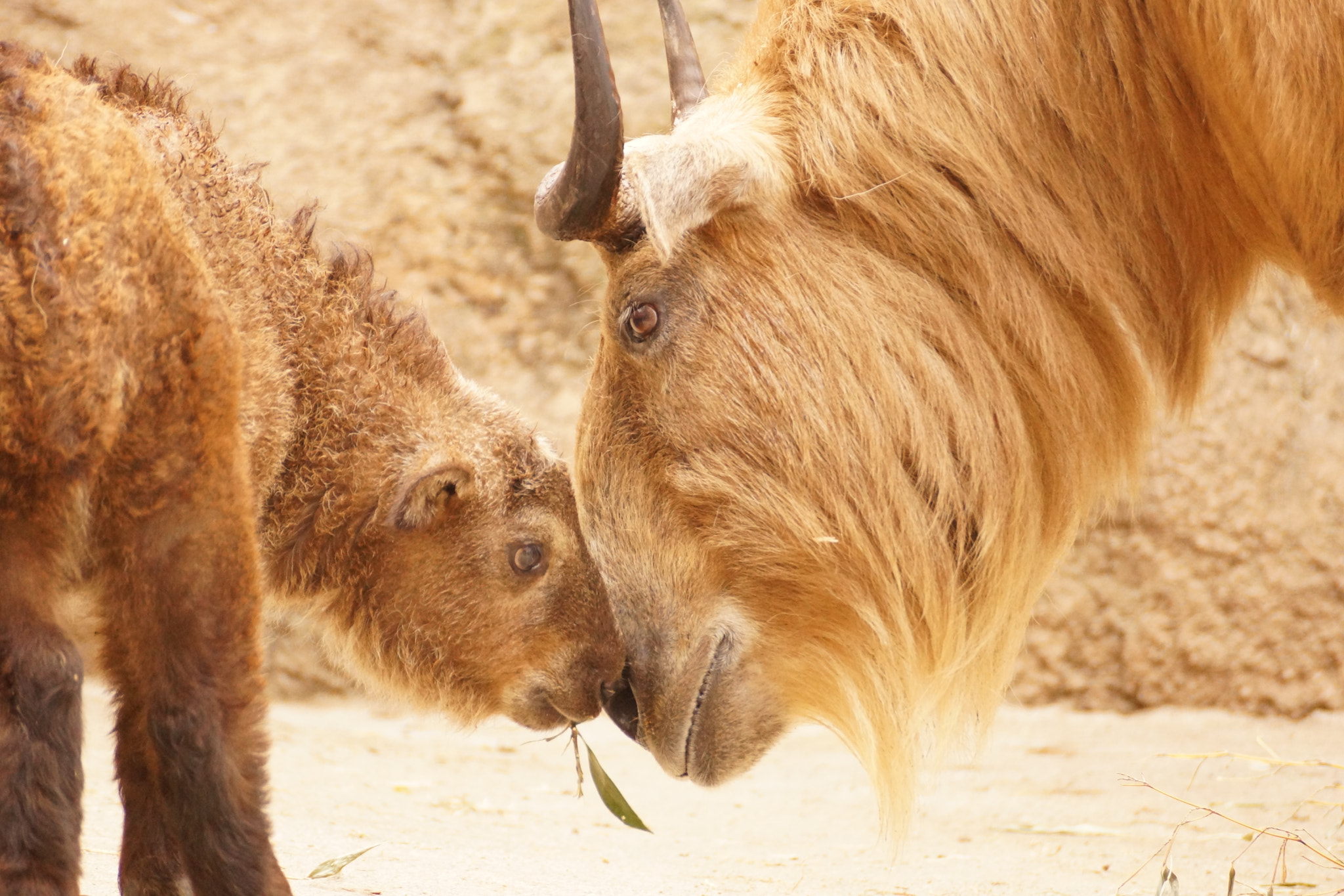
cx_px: 672
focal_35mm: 420
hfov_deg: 4.9
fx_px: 15678
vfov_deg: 3.3
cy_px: 448
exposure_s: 1/250
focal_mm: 280
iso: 1600
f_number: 5.6
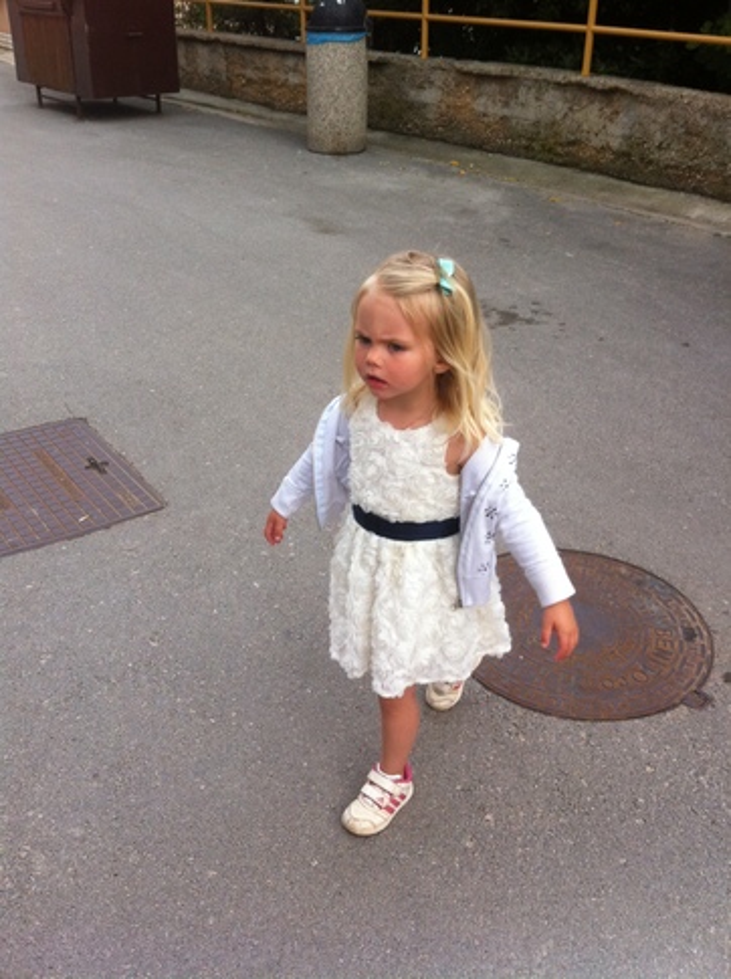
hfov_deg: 40.6
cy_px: 490
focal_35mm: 35
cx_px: 366
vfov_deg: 52.7
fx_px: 989
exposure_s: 1/207
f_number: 2.8
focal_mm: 3.85
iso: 80
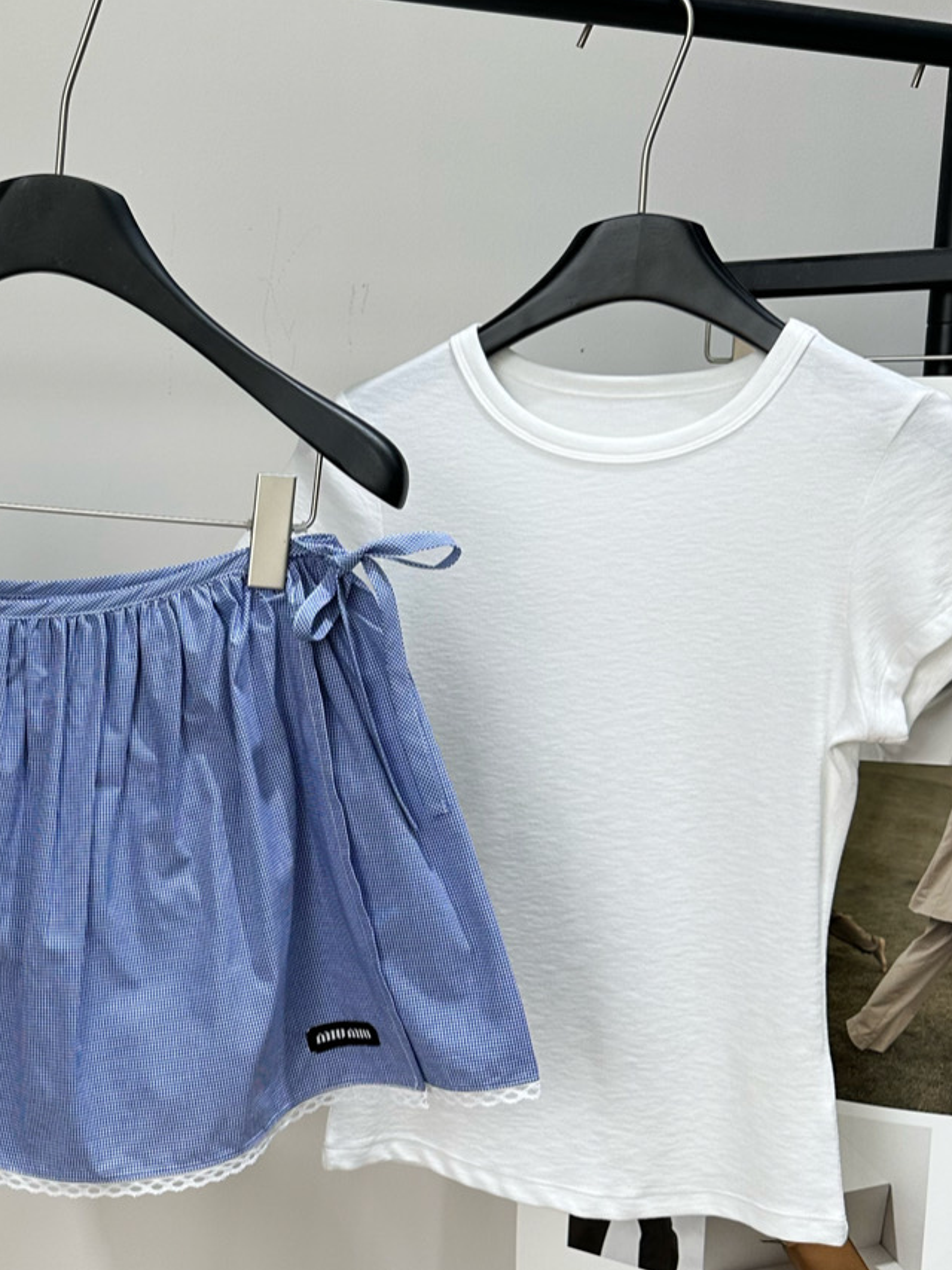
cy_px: 765
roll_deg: -1.2
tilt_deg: -8.5
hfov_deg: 28.9
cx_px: 76
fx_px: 1761
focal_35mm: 48
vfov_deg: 39.5
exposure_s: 1/160
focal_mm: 6.86
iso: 64
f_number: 1.78
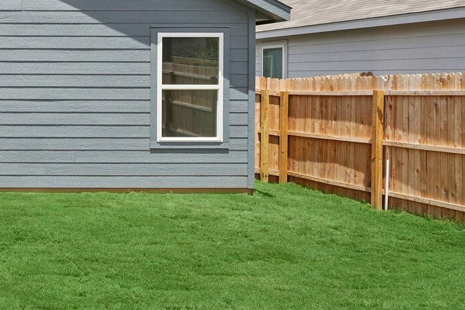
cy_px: -9
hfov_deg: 35.8
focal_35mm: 47
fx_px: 607
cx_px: -44
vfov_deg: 26.9
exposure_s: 1/250
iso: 100
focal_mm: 20
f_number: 8
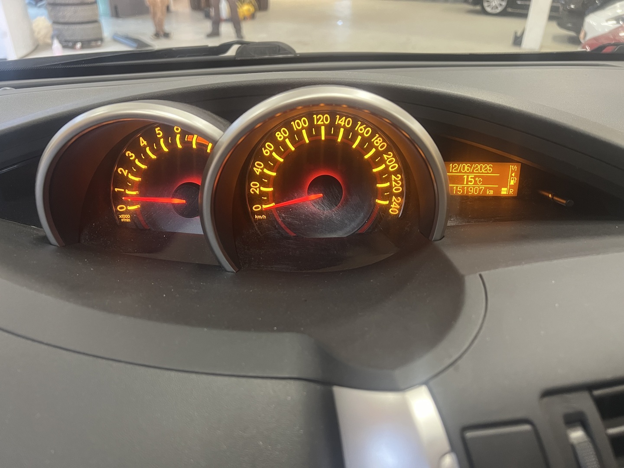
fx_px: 469
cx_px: 312
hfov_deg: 67.3
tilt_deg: -30.2
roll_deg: -1.5
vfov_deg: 53.1
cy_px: 234
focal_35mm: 26
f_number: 1.5
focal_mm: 5.7
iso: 400
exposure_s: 1/50
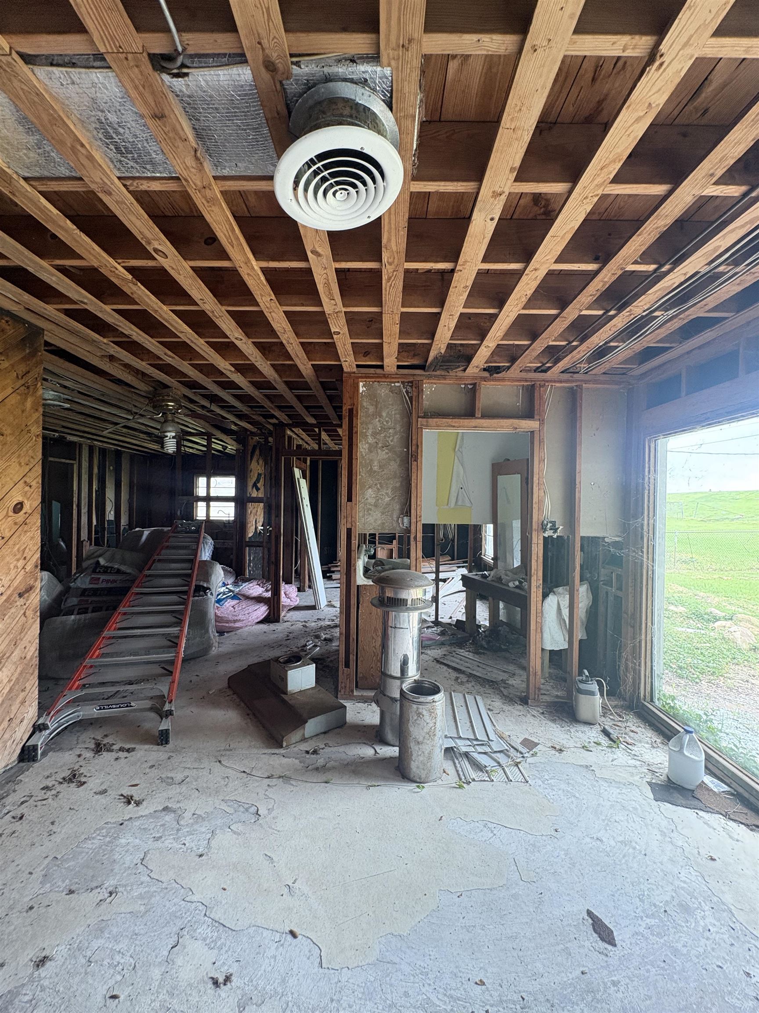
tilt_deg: -0.5
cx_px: 380
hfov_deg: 85.7
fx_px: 409
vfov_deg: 102.1
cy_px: 506
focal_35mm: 14
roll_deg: -0.3
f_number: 2.2
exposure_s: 1/60
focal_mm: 2.22
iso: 250
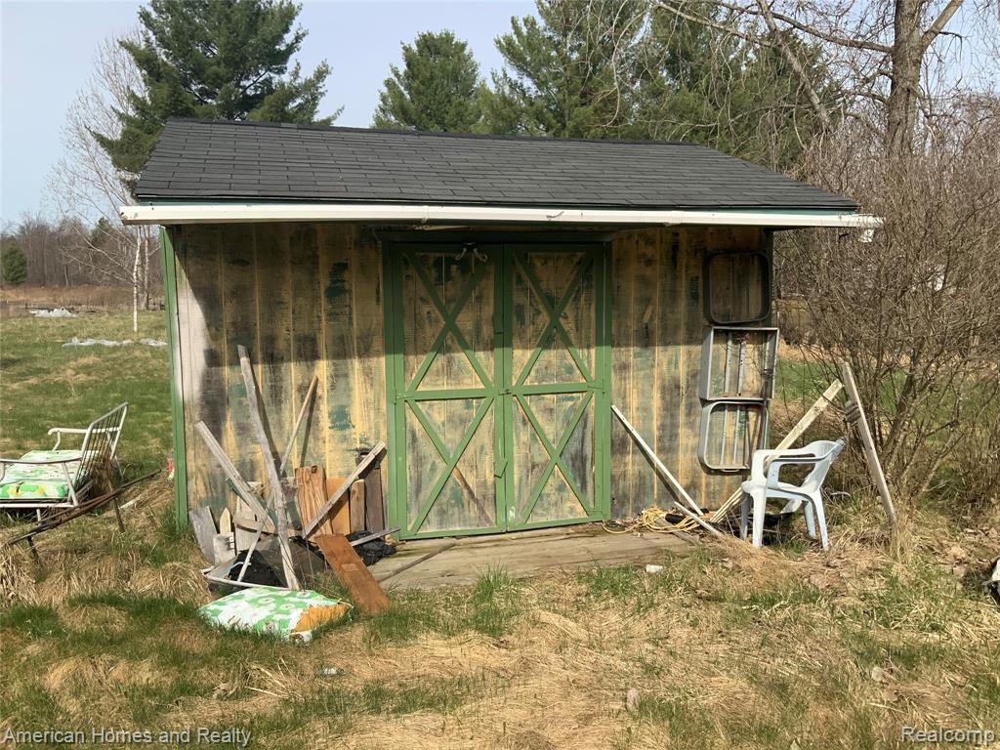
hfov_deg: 61.7
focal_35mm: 29
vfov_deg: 48.2
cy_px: 375
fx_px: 838
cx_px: 500
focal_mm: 3
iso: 16
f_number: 1.8
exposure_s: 1/1577
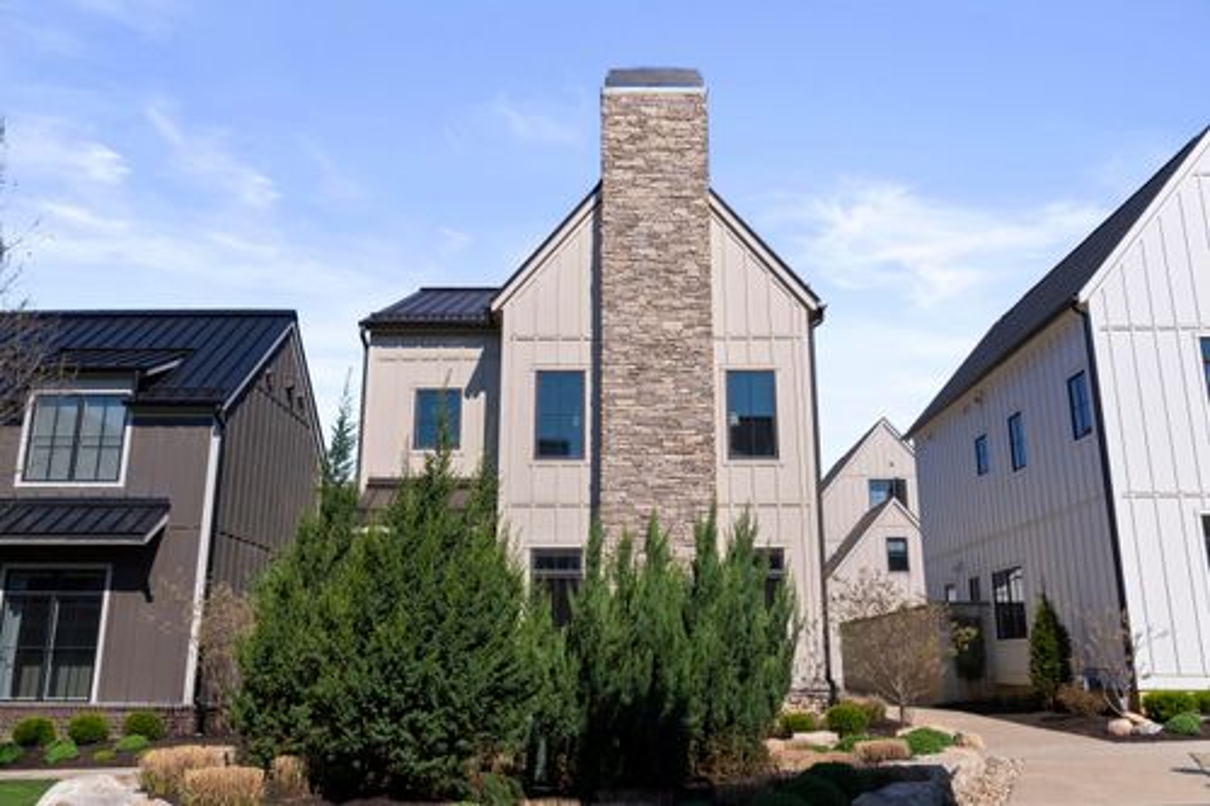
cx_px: 605
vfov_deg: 44.9
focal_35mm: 29
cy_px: 403
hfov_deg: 63.7
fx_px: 974
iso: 320
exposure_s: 1/1000
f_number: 9
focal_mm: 29
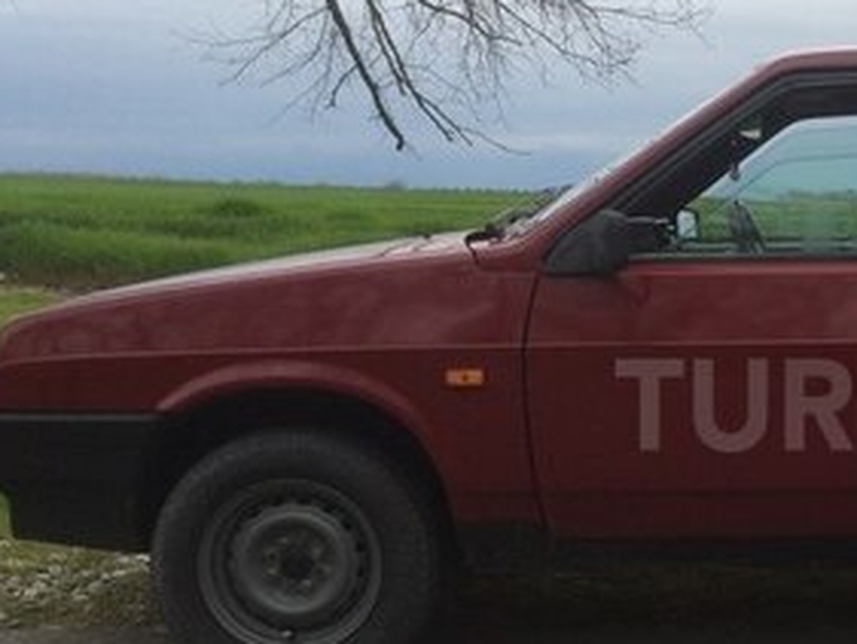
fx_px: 1684
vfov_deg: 21.6
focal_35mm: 68
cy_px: 404
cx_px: 927
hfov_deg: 26.4
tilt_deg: -5.0
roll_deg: -1.1
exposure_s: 1/933
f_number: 2.2
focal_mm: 4.15
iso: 32
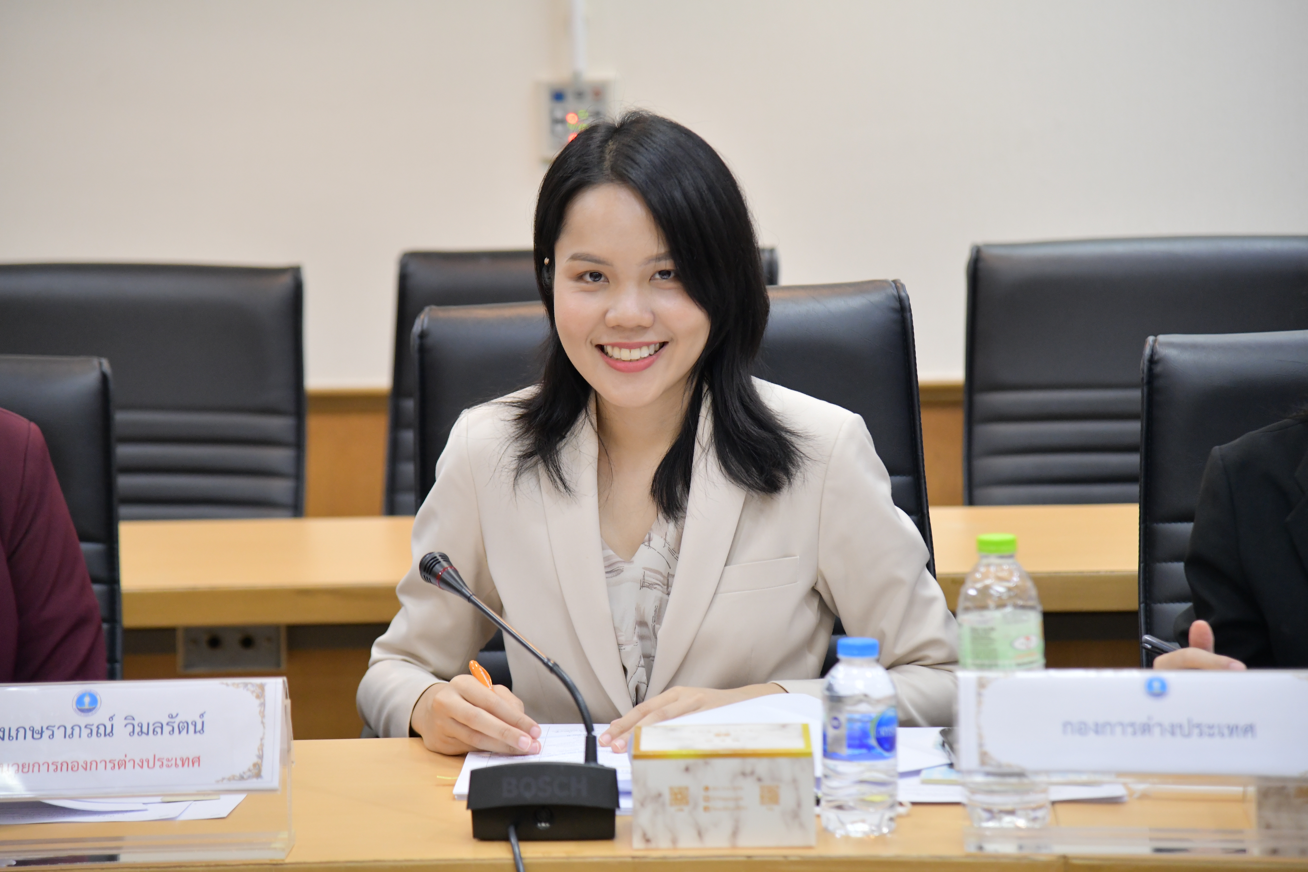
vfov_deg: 11.4
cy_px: 436
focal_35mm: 120
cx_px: 654
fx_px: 4360
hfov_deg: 17.1
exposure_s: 1/200
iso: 2000
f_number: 4
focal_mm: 120
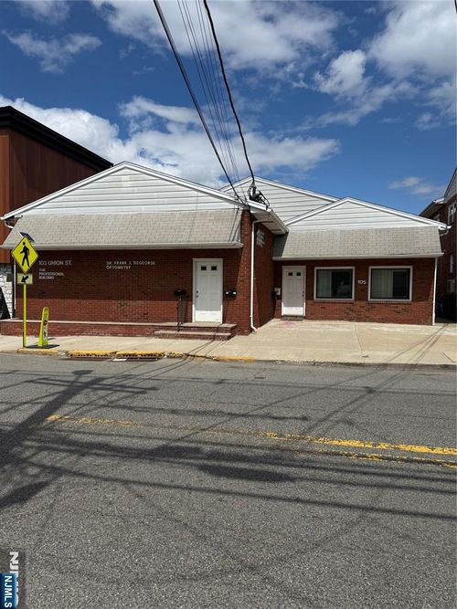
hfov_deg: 56.8
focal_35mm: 24
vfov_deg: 71.6
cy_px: 304
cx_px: 228
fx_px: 423
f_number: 1.78
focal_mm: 6.76
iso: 80
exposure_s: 1/10309
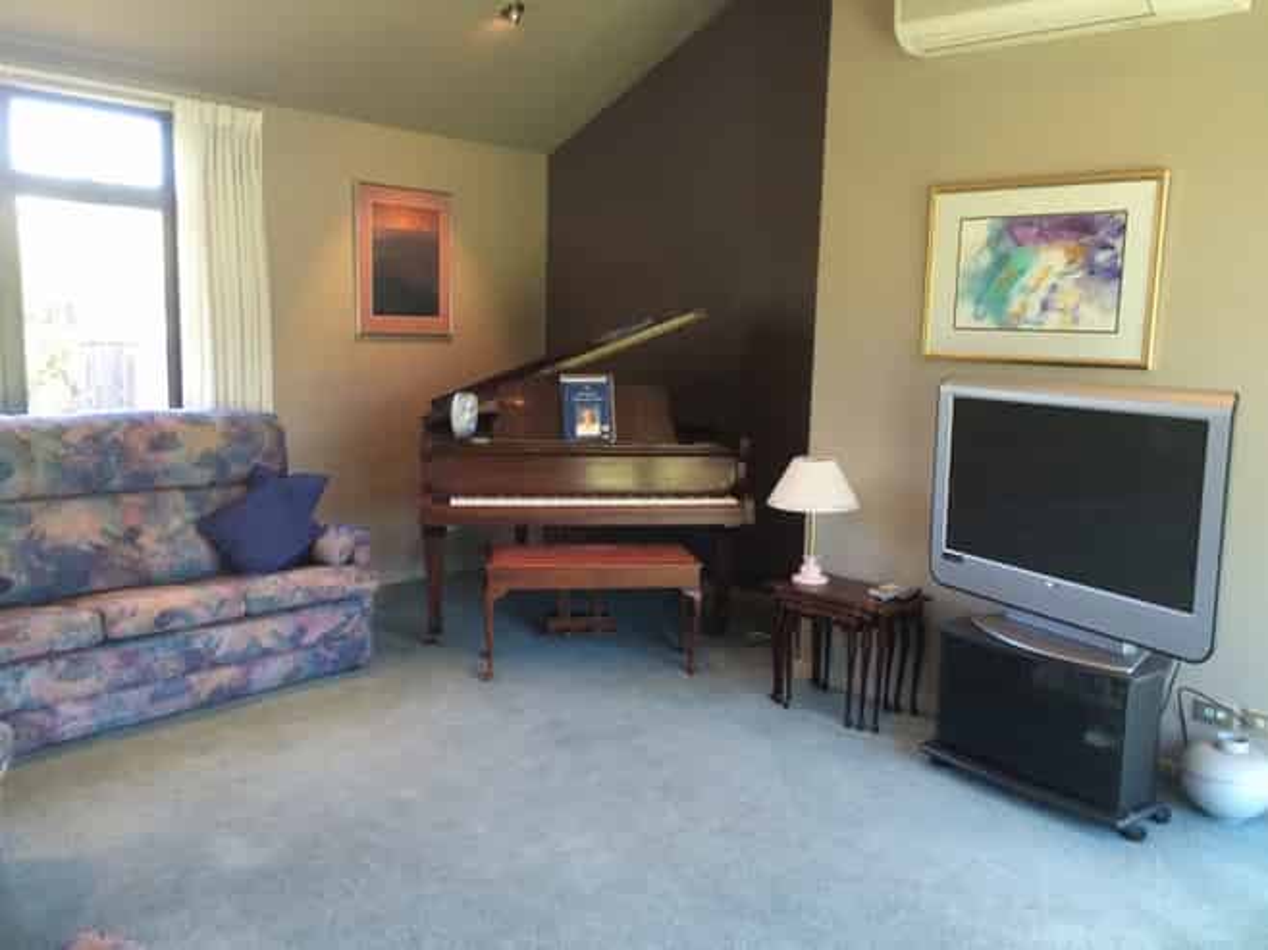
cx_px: 634
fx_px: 1062
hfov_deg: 61.7
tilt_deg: -9.5
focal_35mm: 29
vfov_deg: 48.2
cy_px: 475
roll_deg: -1.2
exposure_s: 1/33
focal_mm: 4.15
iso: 50
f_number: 2.2
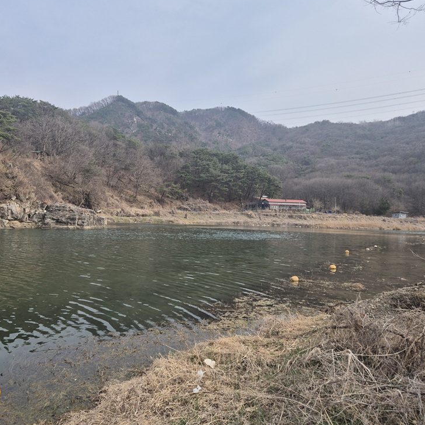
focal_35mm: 28
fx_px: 389
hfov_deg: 57.0
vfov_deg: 57.3
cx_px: 180
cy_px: 211
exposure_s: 1/1172
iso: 25
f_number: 1.8
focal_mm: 5.4
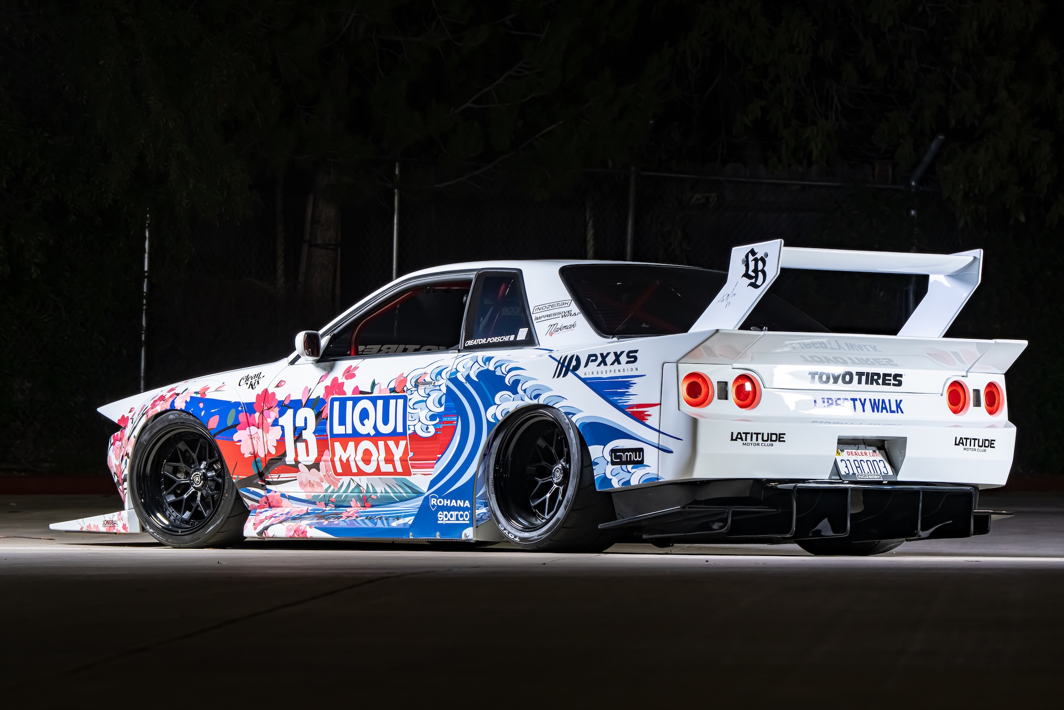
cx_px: 532
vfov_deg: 8.1
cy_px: 355
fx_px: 5024
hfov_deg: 12.1
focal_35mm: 170
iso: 500
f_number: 10
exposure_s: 1/50
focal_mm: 170
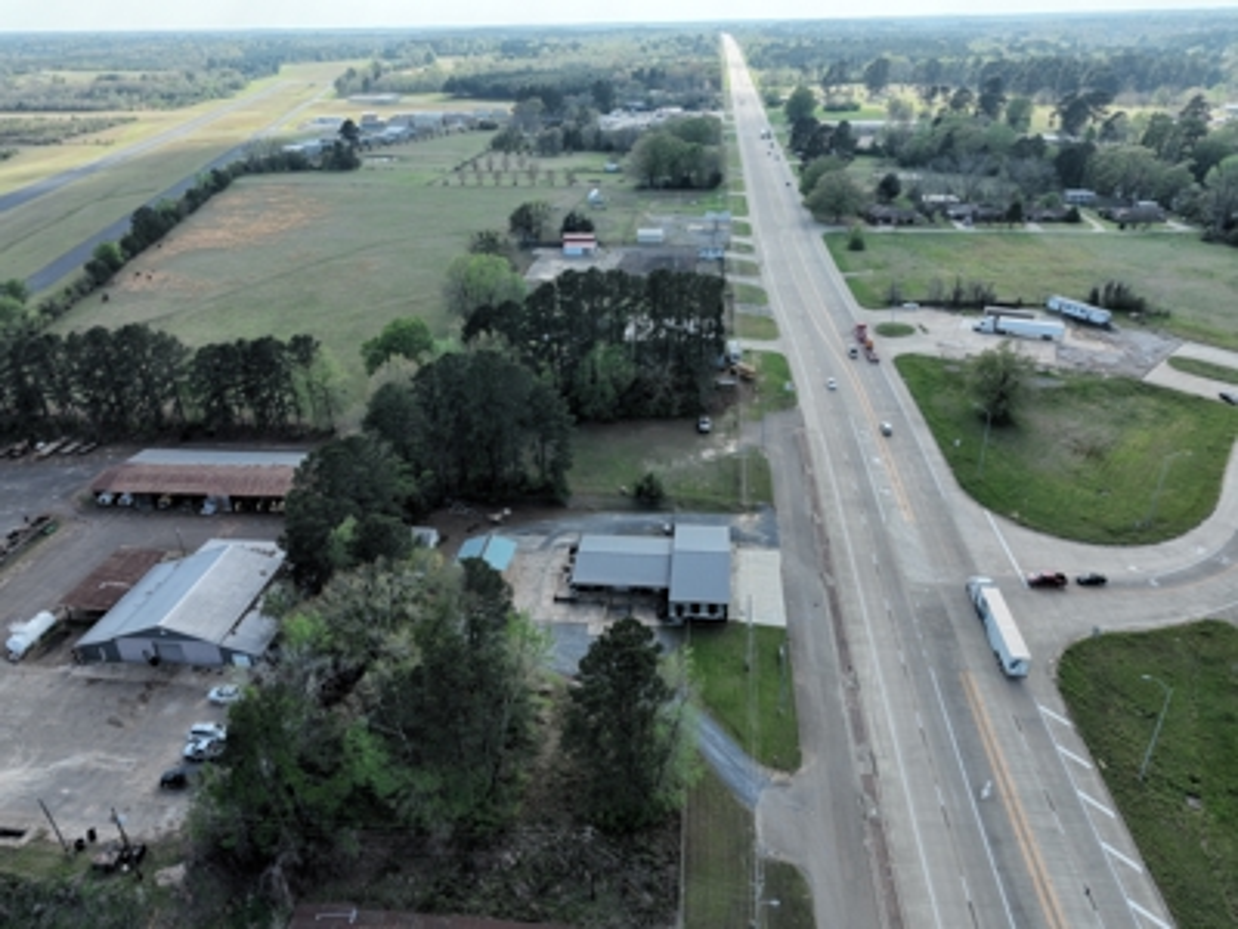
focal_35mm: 24
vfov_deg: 56.8
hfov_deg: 71.6
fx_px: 858
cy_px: 464
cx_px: 619
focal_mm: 12.29
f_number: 2.8
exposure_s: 1/2000
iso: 400
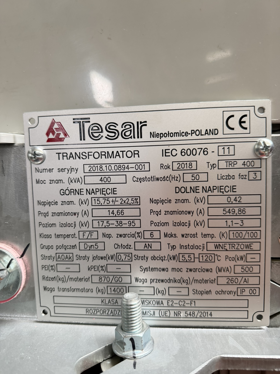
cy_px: 187
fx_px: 259
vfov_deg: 71.6
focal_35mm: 24
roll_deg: +2.8
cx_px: 140
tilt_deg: -5.1
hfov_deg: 56.8
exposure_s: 1/86
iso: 200
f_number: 1.78
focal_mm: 6.76
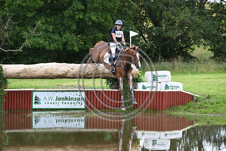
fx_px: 973
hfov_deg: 13.2
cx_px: 113
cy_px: 76
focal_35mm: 155
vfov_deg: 8.9
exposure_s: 1/1250
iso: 1000
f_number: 4.5
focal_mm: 155
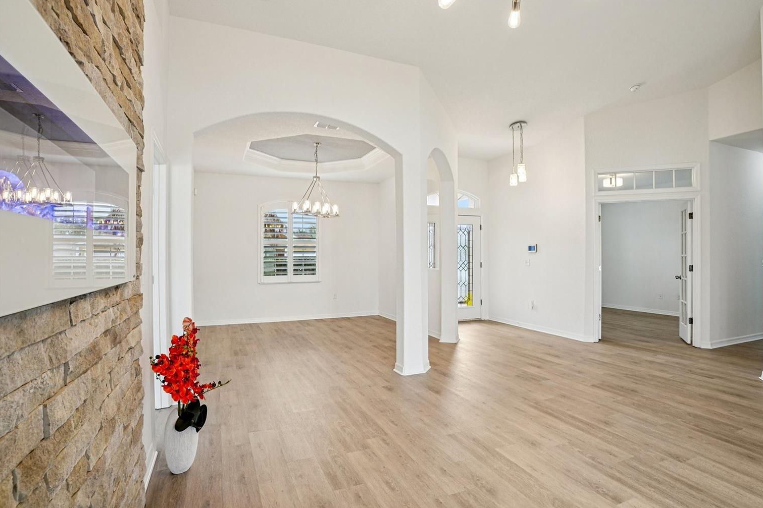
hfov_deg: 89.9
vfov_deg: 67.4
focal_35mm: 18
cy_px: 263
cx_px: 402
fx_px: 381
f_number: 9
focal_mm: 17
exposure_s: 1/30
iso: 250
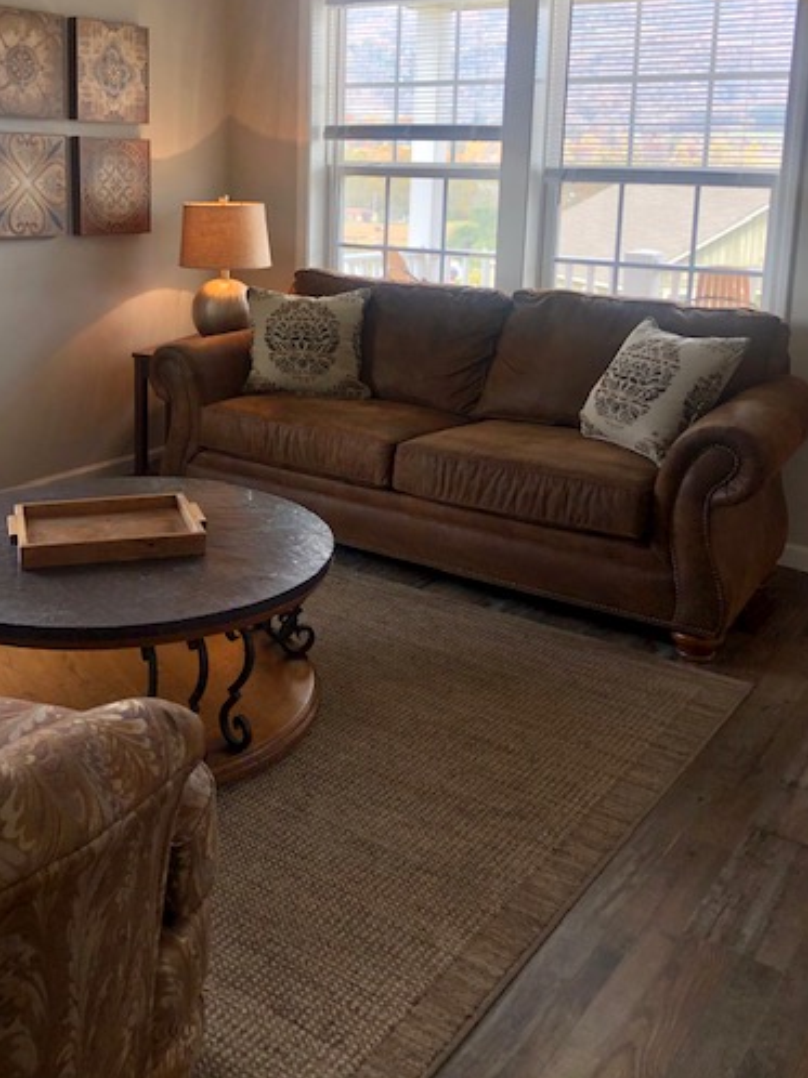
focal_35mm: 36
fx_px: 1121
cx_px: 329
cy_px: 392
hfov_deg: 39.5
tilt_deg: -11.4
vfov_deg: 50.8
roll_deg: -0.7
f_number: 1.8
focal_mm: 3.99
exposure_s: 1/120
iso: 40
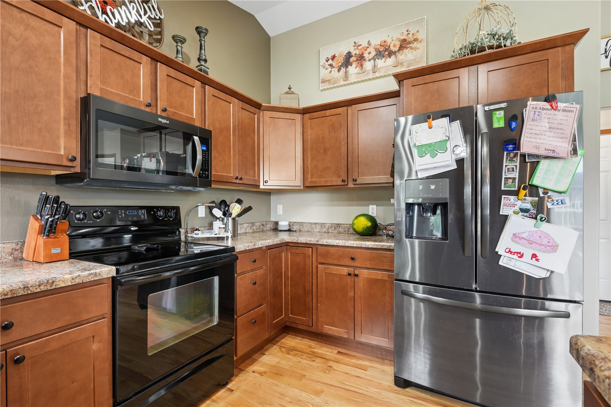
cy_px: 204
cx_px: 306
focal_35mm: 16
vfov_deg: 73.7
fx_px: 272
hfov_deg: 96.7
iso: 500
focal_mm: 16
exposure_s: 1/3.33
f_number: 9
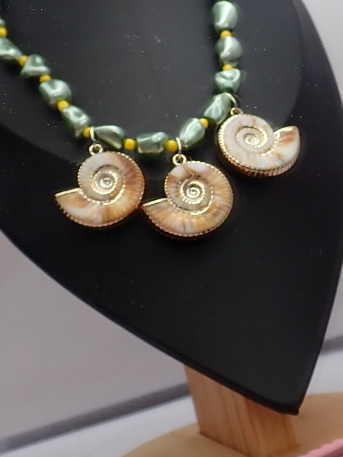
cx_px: 232
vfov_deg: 24.5
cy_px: 130
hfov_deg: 18.6
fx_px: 1044
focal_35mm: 79
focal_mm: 6.37
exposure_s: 1/100
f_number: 2.5
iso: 100
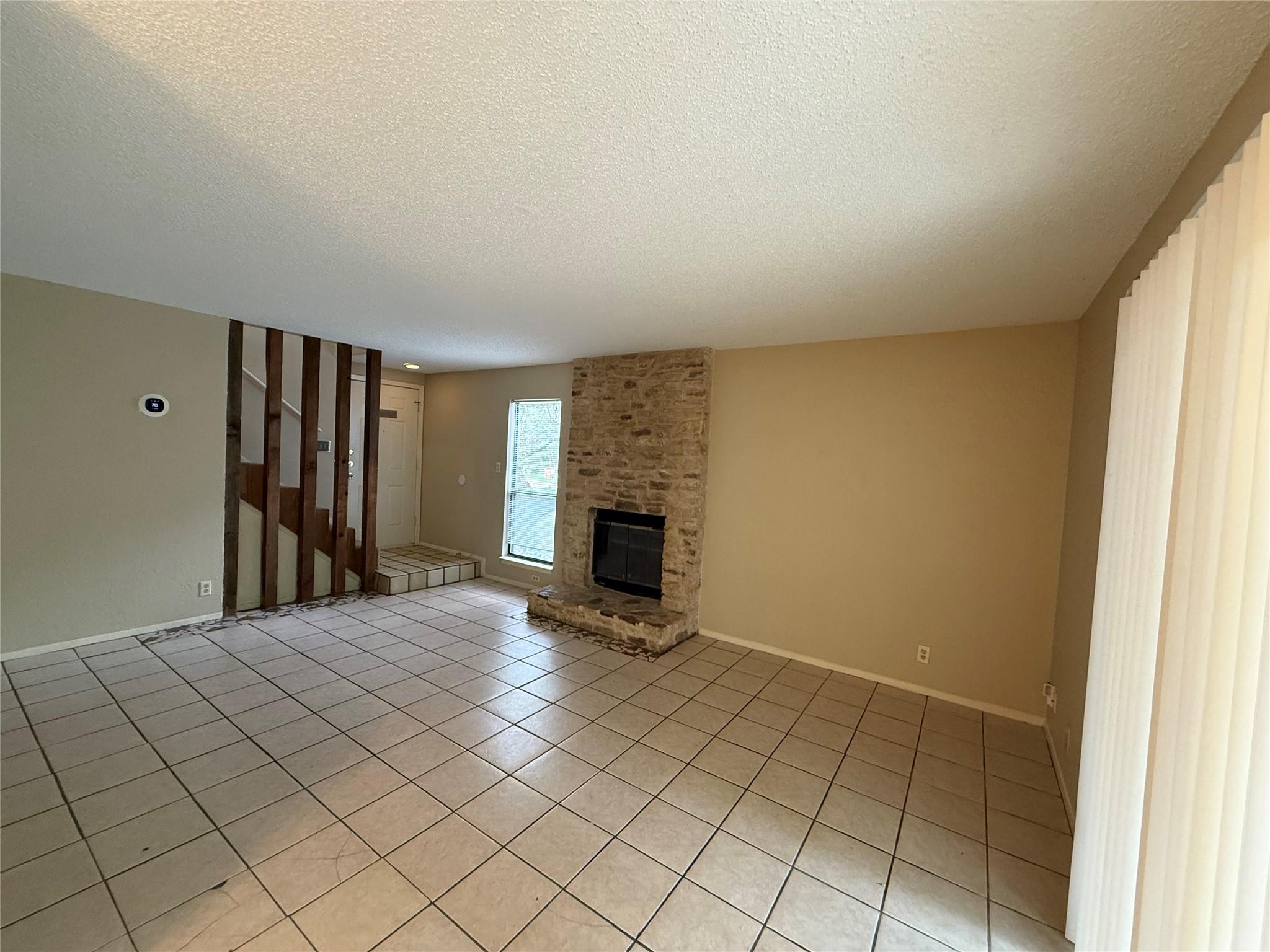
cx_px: 635
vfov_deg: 85.7
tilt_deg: -2.1
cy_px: 476
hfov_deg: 102.1
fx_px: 514
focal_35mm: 14
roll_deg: -2.4
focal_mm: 2.22
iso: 320
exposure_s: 1/60
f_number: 2.2
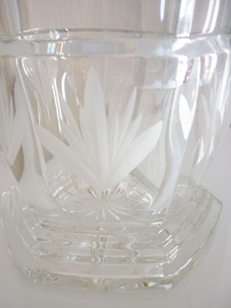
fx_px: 294
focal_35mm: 33
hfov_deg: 42.9
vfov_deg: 55.4
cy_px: 154
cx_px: 116
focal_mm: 5.5
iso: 200
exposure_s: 1/30
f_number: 2.8
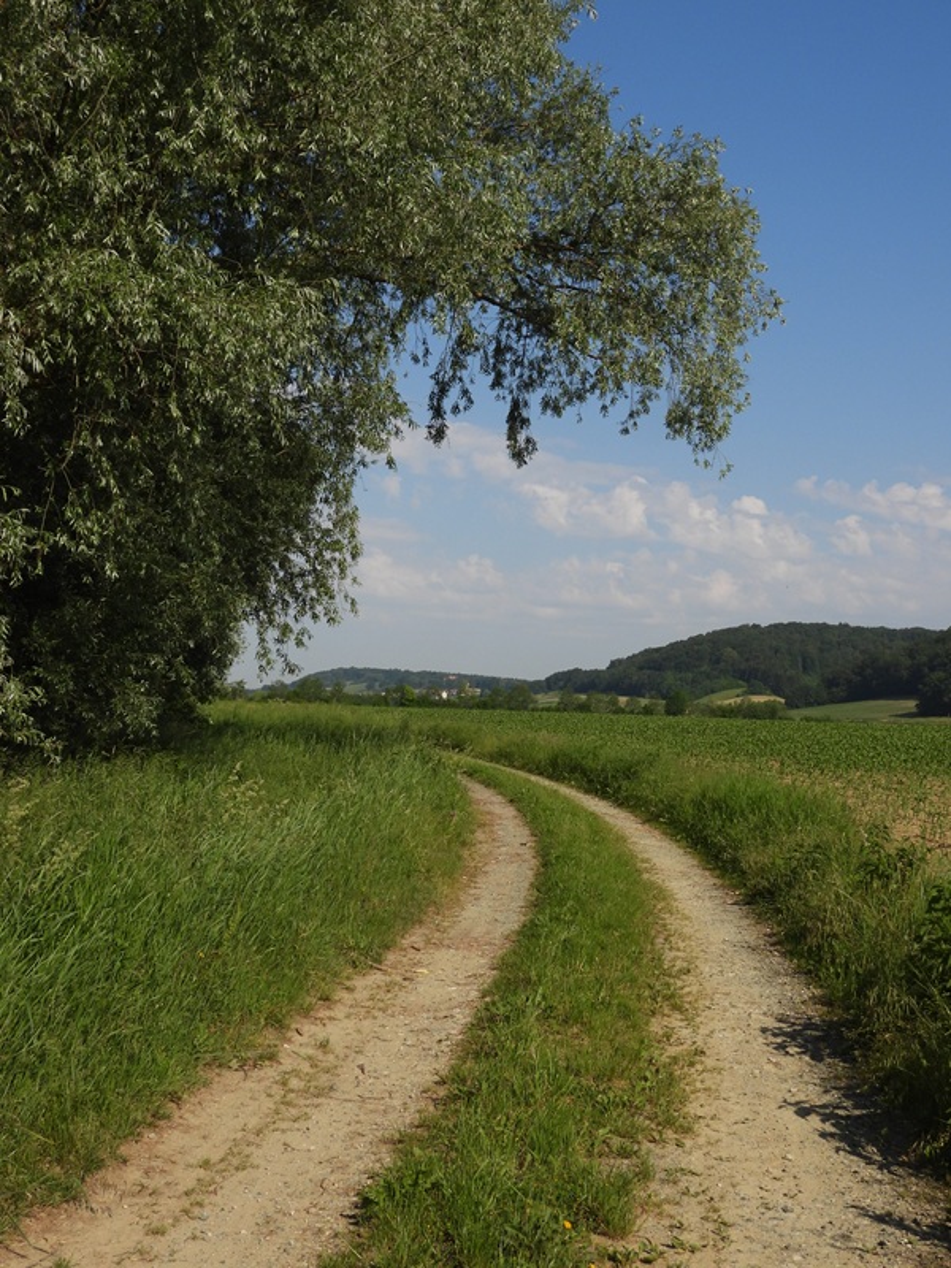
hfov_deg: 33.6
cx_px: 476
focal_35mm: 43
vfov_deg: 43.9
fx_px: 1575
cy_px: 634
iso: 100
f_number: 4
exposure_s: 1/1600
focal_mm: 7.7
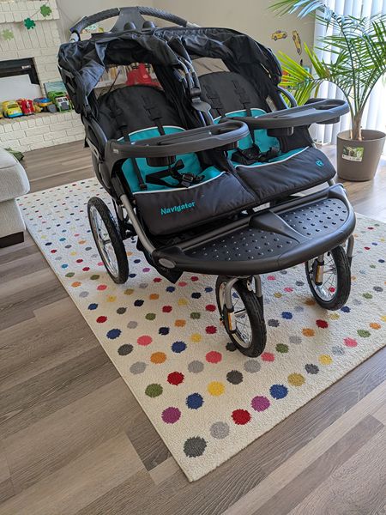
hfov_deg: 56.8
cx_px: 193
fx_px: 357
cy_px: 258
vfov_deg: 71.6
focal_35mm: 24
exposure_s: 1/33.3
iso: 30
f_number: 1.7
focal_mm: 4.53
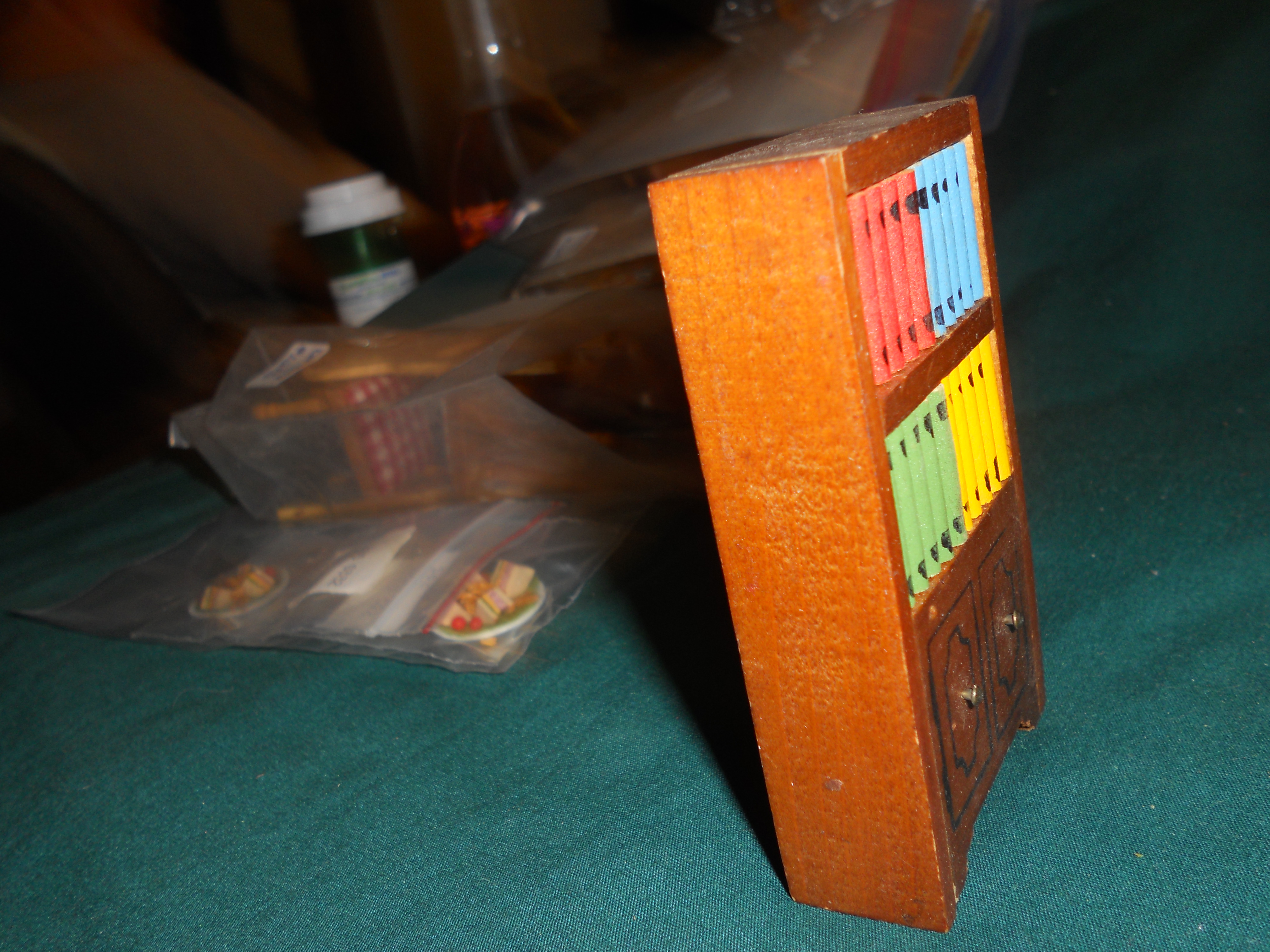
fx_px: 1174
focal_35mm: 32
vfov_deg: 44.2
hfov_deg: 56.8
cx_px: 635
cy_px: 476
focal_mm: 5.8
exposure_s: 1/25
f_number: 8.8
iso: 80
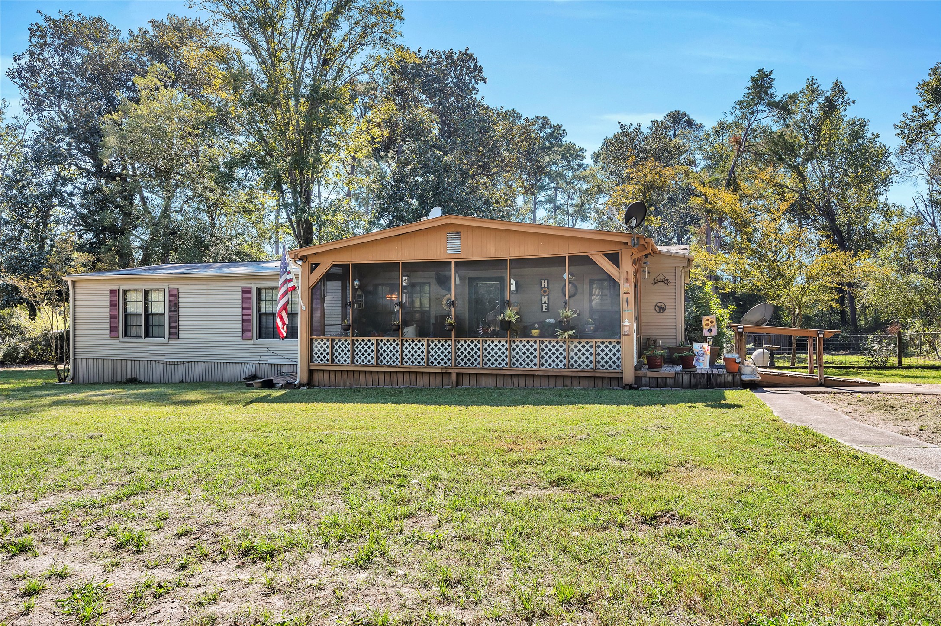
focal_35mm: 24
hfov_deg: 74.9
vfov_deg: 54.0
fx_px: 614
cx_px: 470
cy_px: 313
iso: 400
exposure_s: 1/400
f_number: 8
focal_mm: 23.5
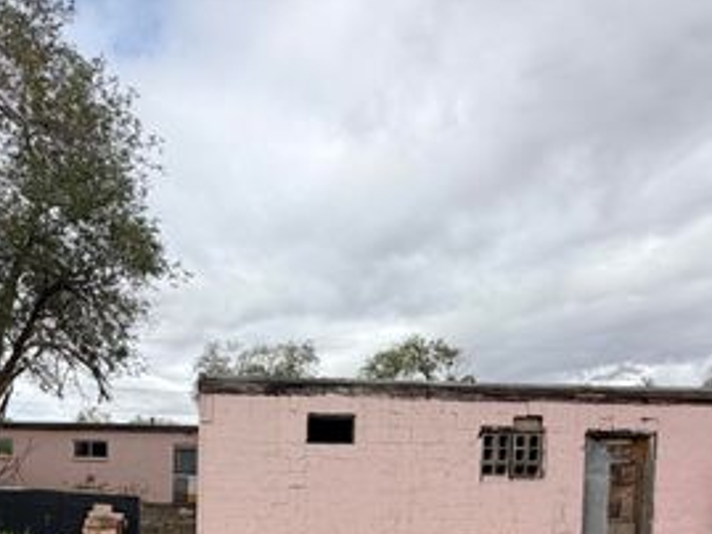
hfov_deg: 65.9
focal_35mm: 26
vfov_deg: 47.2
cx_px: 251
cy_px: 490
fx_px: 535
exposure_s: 1/770
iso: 32
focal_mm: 2.22
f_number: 2.2
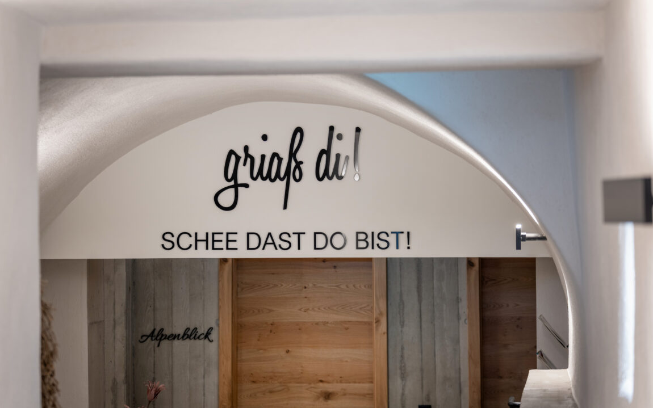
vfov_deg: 11.6
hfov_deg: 18.4
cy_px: 214
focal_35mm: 113
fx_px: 2011
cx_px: 324
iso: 200
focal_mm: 110
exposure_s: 1/13
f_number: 4
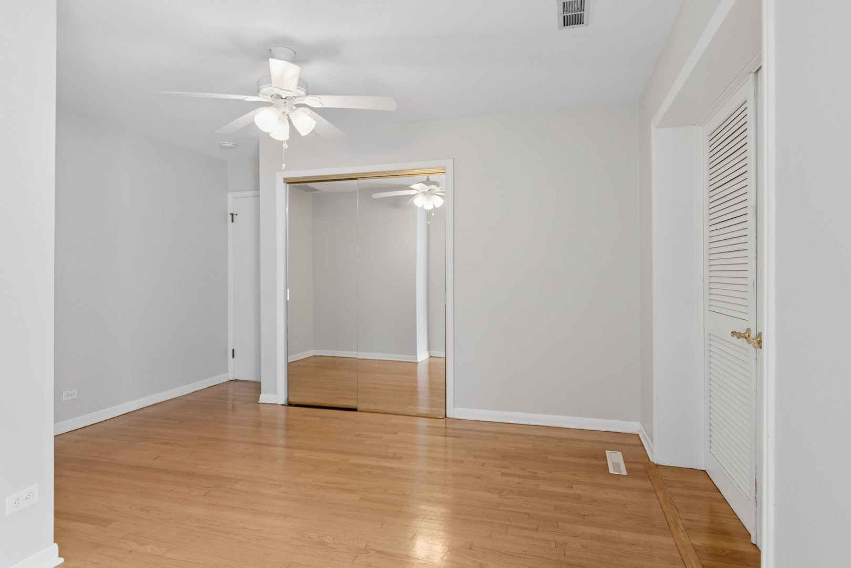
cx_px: 426
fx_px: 461
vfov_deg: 63.2
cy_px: 284
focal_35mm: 20
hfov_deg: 85.4
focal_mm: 13
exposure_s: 1/13
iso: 250
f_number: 8
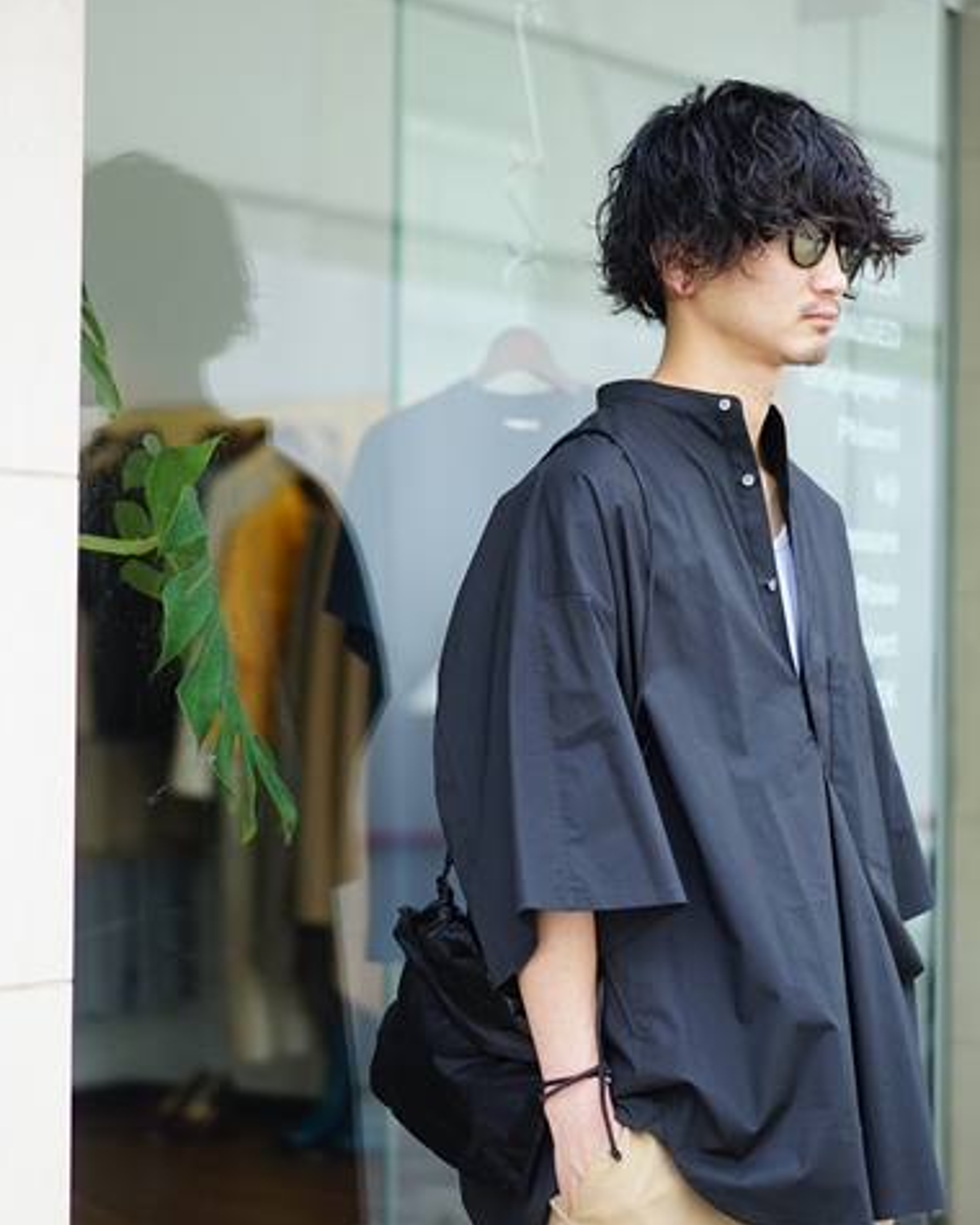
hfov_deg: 17.7
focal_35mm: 87
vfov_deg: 22.0
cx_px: 467
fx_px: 3154
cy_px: 638
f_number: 1.8
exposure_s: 1/400
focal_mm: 55
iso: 100
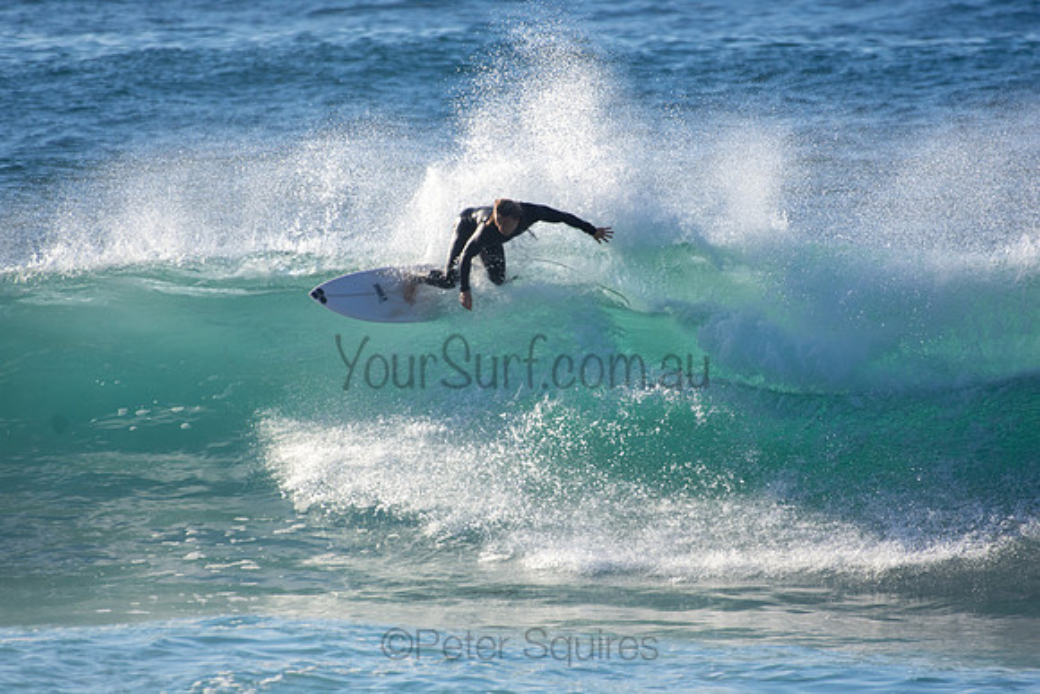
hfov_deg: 2.7
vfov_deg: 1.8
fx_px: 21671
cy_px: 347
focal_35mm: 750
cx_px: 520
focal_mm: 500
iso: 400
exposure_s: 1/2000
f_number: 5.6
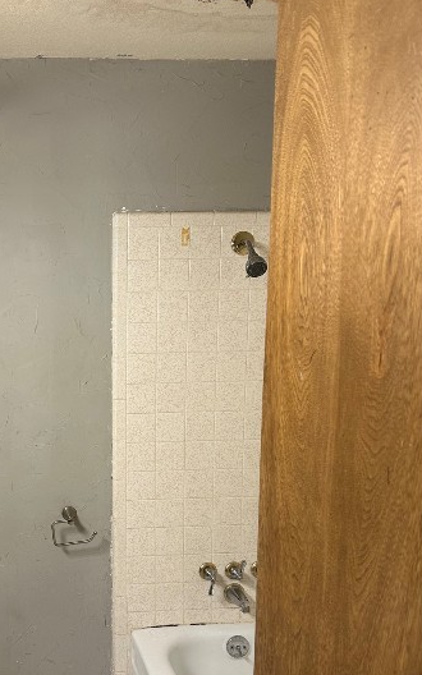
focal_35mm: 37
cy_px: 419
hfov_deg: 33.0
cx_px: 58
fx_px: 681
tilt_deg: -7.9
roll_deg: +1.2
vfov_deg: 52.2
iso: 160
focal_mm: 6.86
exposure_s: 1/120
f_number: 1.78
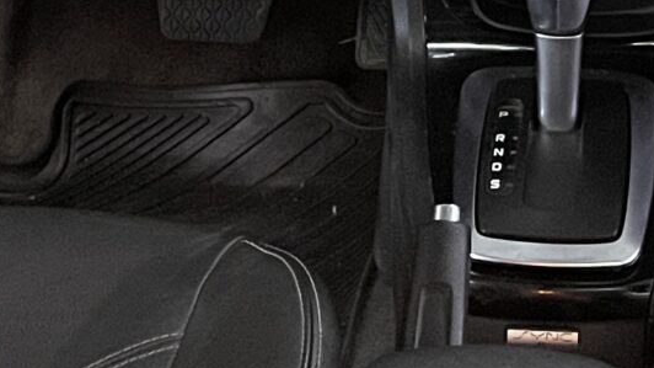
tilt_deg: -9.4
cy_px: -631
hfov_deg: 16.2
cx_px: 542
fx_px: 2271
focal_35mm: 131
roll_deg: -1.9
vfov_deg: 8.2
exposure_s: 1/49
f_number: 1.6
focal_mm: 5.1
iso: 500
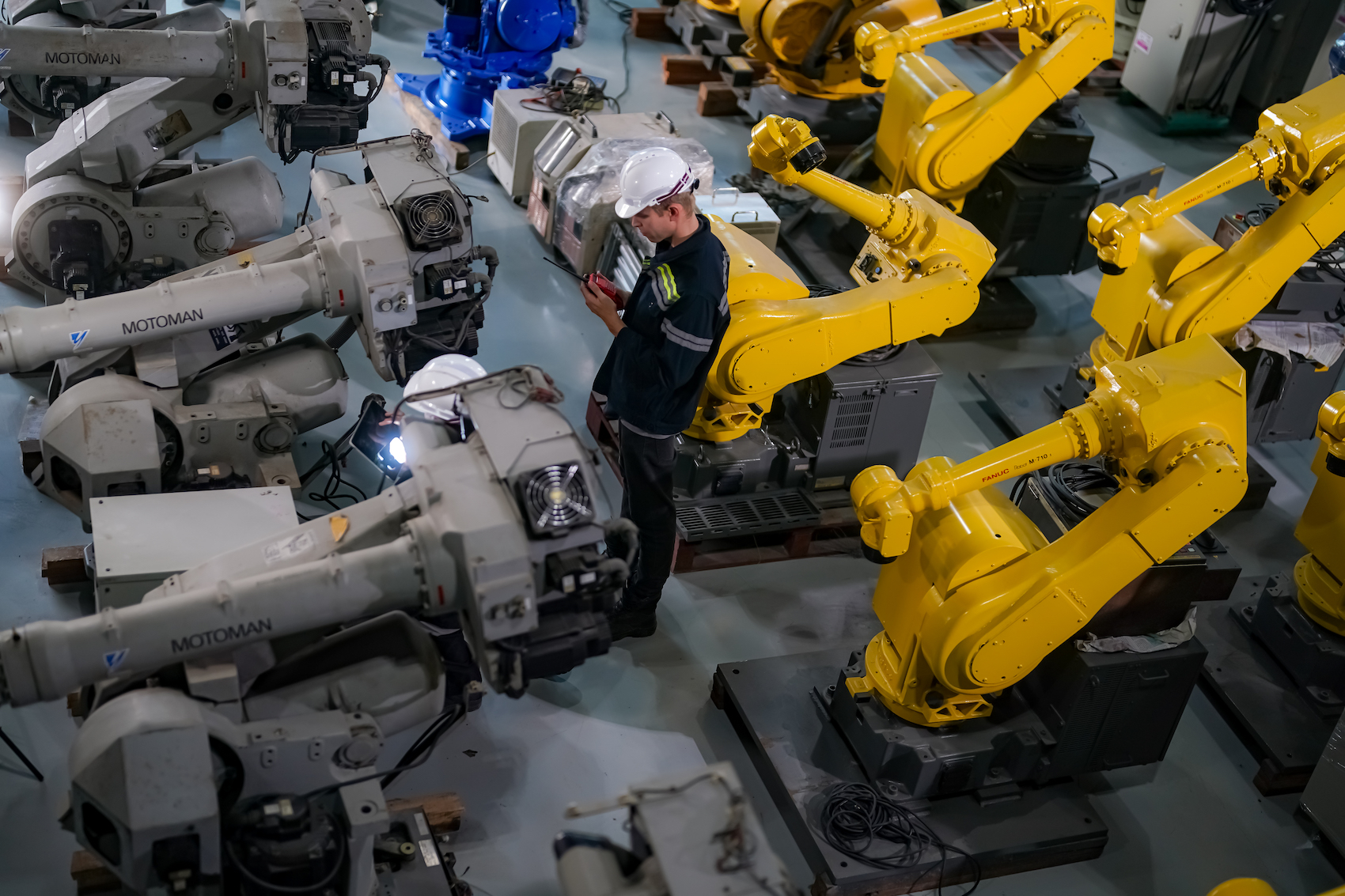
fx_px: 1868
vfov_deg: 27.0
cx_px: 672
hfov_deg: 39.6
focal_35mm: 50
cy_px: 448
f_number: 1.2
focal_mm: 50
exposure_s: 1/320
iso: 200
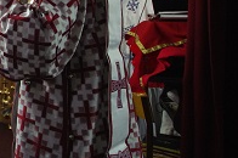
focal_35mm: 51
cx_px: -110
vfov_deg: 25.7
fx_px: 334
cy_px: 11
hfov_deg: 27.9
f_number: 4
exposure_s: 1/25
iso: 1600
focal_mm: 11
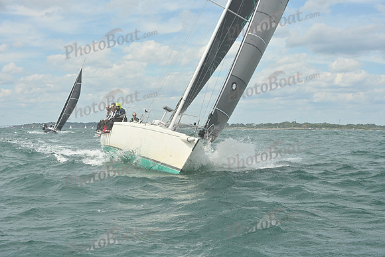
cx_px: 192
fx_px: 749
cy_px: 128
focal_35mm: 70
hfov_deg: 28.8
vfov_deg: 19.5
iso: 320
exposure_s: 1/1250
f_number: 10
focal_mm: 70
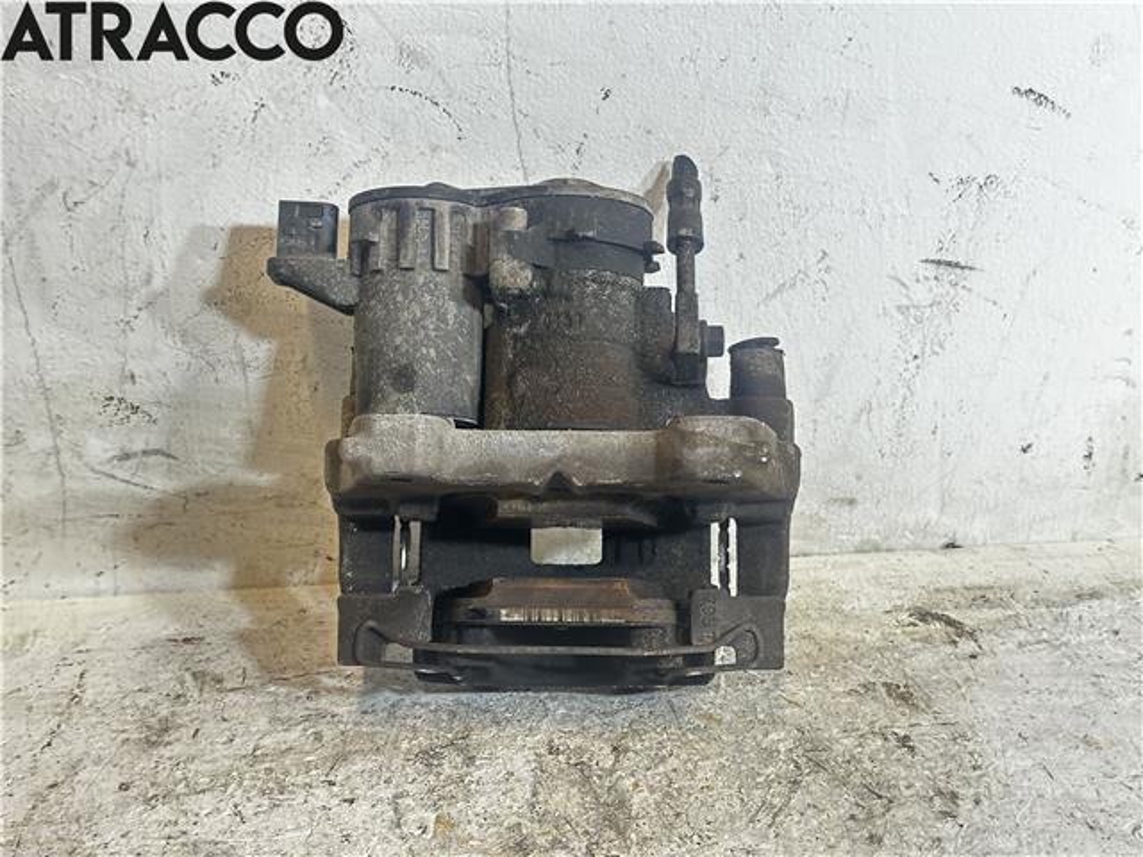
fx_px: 1585
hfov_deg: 39.7
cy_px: 428
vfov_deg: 30.3
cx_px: 572
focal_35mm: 48
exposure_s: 1/50
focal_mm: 6.86
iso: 200
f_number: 1.78
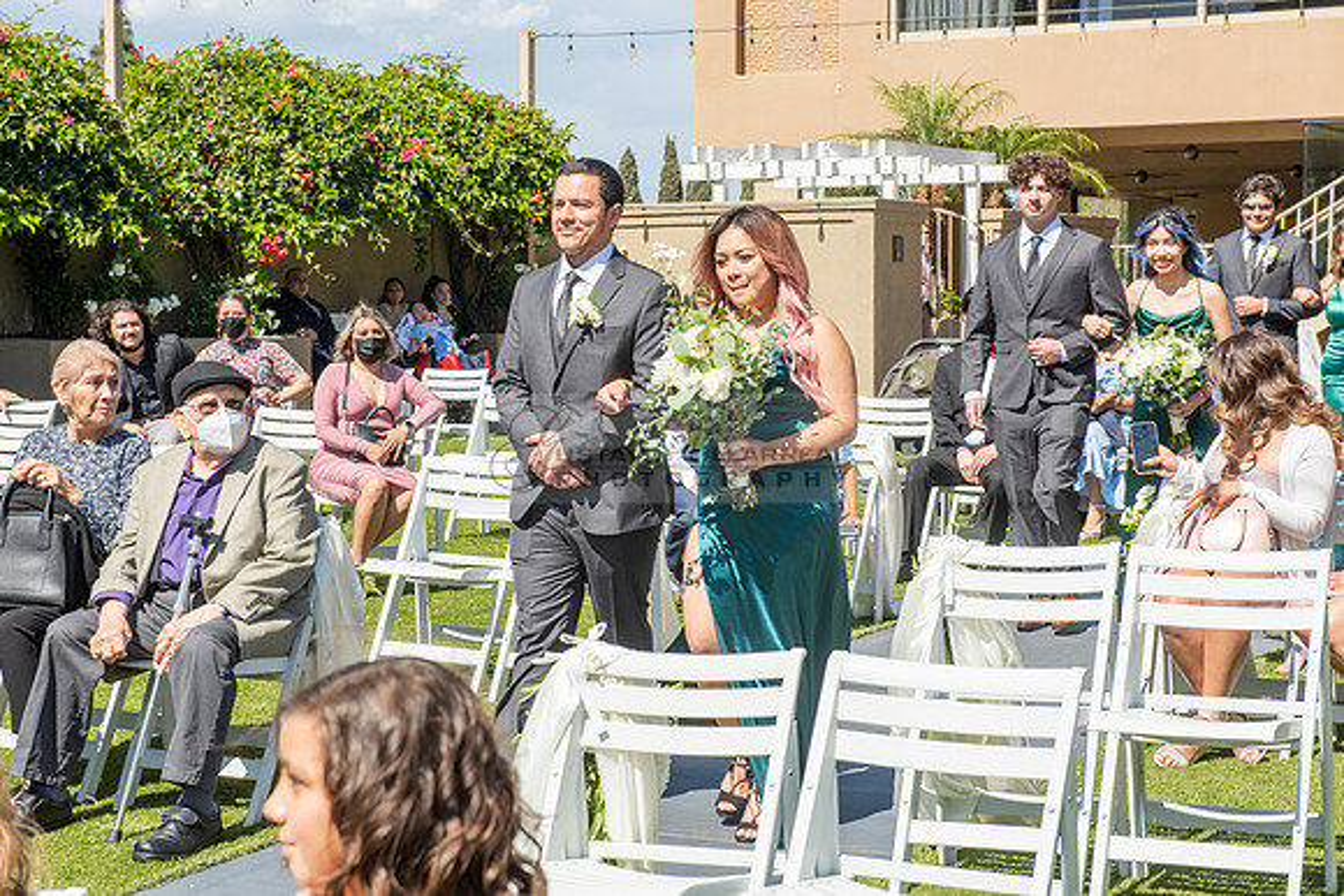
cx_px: 672
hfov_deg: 28.8
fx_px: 2614
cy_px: 448
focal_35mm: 70
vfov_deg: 19.5
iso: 100
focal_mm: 70
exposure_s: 1/250
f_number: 10
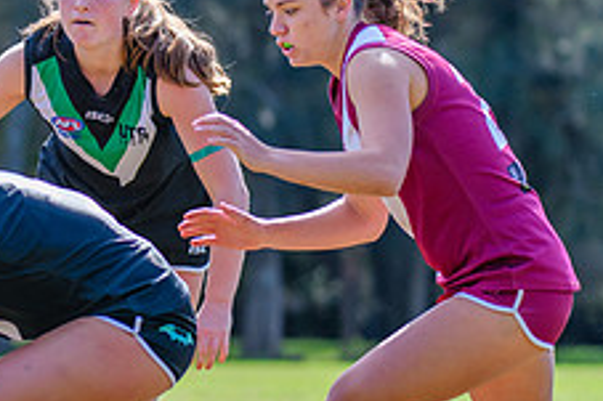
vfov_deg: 2.5
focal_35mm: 539
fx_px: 9021
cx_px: -345
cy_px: 224
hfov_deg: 3.8
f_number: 4.5
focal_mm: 170
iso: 800
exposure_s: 1/1250
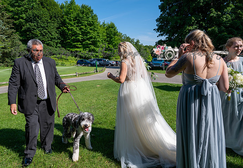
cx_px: 117
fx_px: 168
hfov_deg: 71.6
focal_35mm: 25
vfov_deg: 53.1
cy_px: 84
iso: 100
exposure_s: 1/320
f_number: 7.1
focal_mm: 24
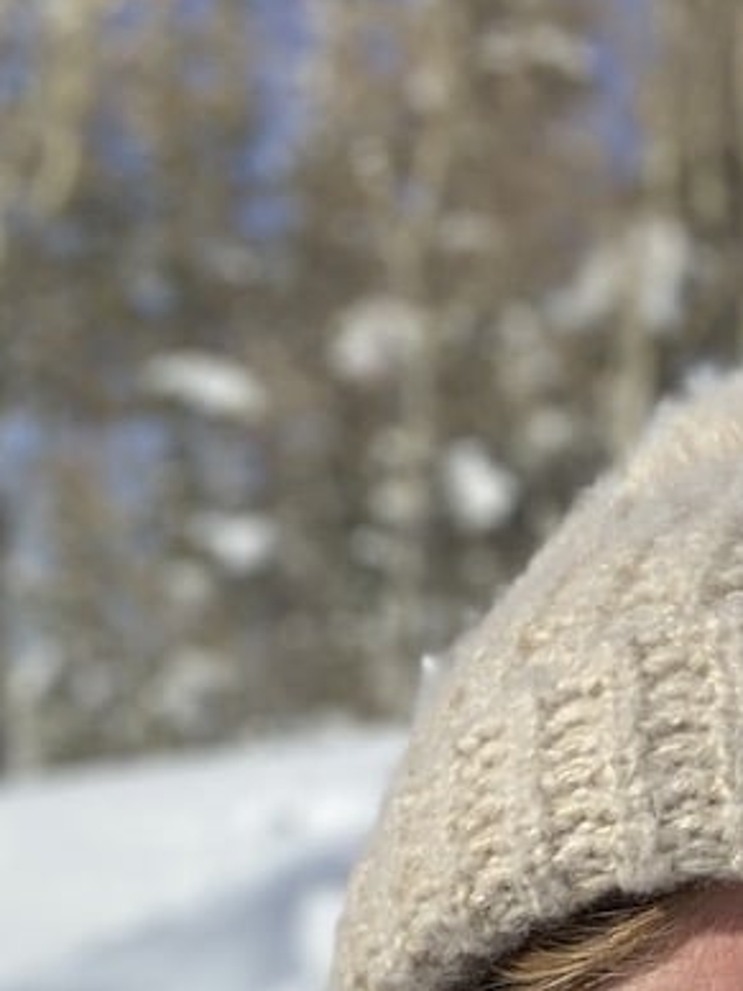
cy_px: 912
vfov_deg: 19.4
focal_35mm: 99
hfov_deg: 14.7
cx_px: 740
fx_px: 2833
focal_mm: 2.87
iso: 16
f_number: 2.2
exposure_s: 1/1362
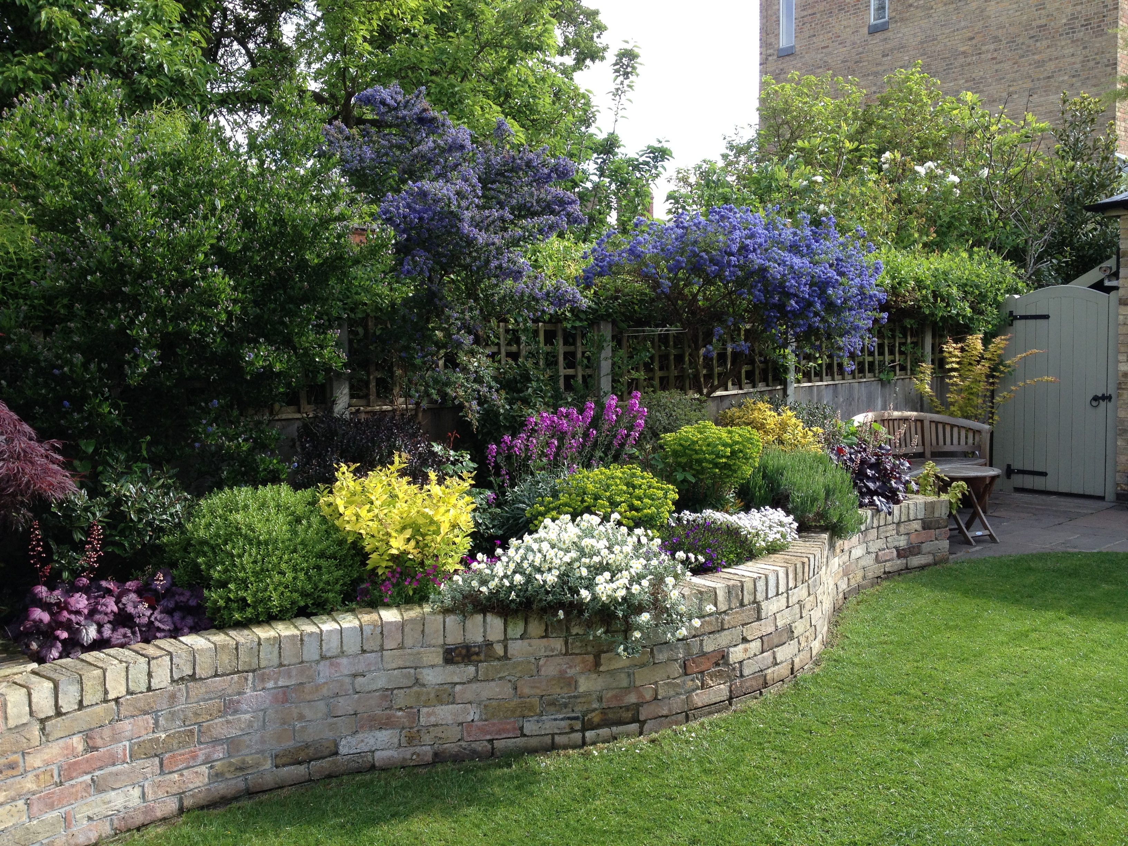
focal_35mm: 35
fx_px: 1141
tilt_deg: -6.3
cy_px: 423
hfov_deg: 52.6
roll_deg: +0.7
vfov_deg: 40.7
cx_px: 564
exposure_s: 1/305
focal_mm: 4.28
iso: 50
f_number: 2.4
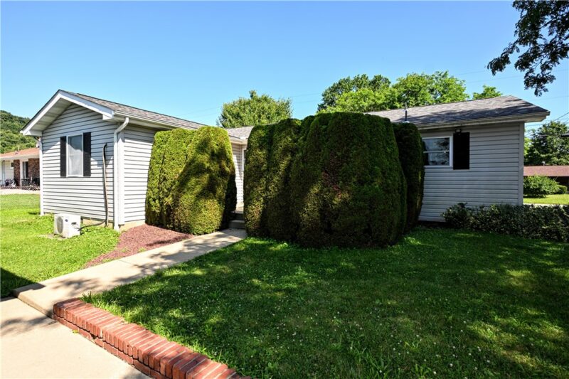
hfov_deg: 90.0
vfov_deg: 67.4
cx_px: 284
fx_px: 284
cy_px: 190
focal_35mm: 18
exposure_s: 1/160
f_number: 6.3
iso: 100
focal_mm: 12
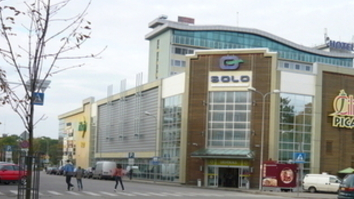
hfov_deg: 35.4
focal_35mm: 58
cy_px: 153
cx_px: 252
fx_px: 544
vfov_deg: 20.5
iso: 100
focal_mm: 5.5
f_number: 2.8
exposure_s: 1/400
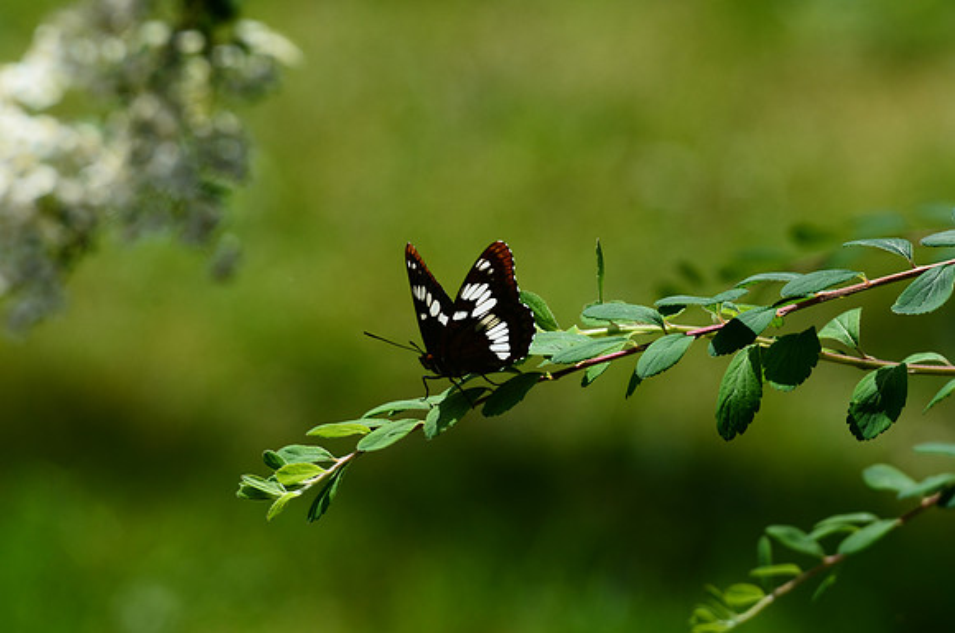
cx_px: 478
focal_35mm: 450
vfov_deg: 3.0
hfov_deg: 4.6
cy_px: 316
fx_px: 11911
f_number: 10
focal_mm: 300
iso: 200
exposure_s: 1/250
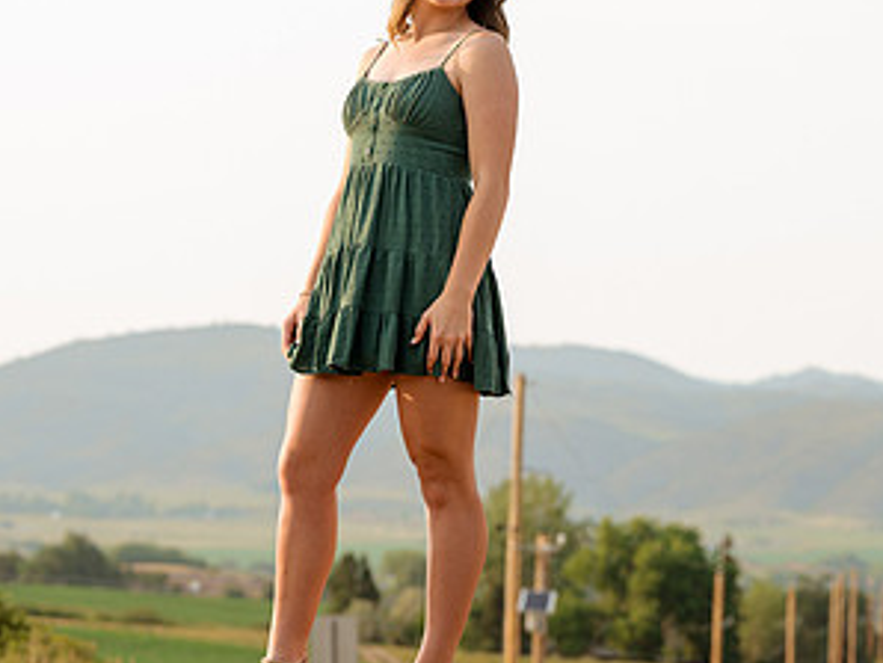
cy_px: 247
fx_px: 4008
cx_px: 524
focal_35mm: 157
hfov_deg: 12.6
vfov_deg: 9.5
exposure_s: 1/250
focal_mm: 84
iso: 125
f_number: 4
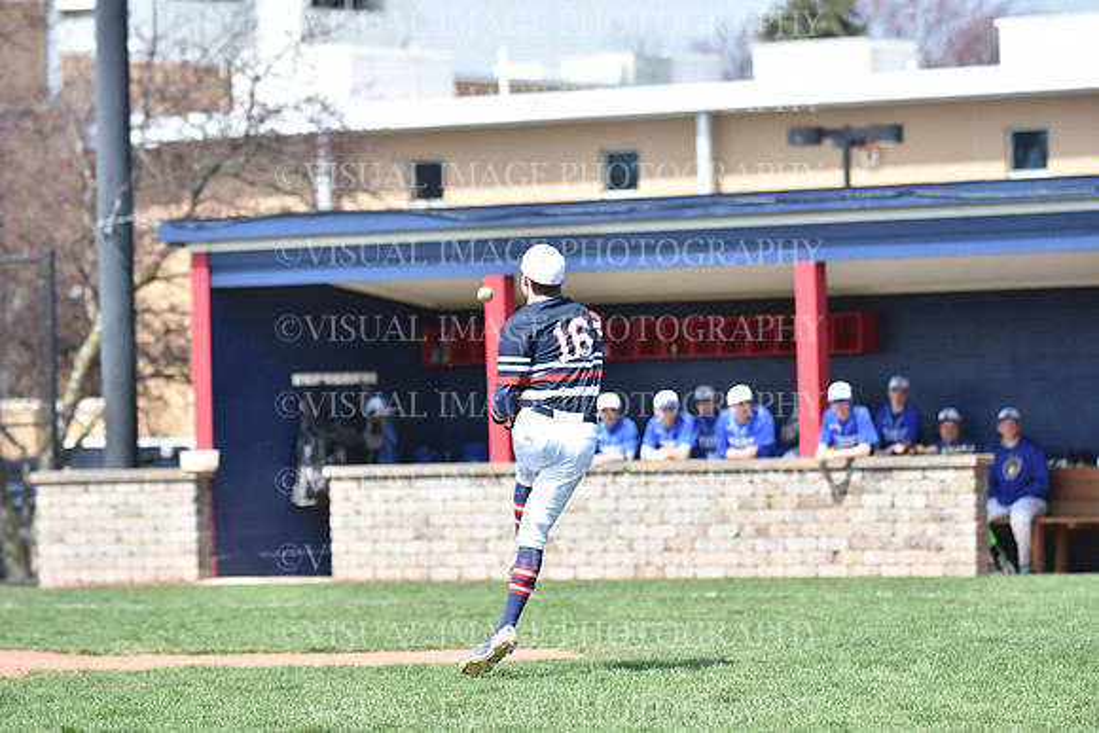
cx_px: 550
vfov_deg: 7.6
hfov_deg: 11.4
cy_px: 366
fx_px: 5496
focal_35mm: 180
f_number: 2.8
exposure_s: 1/3200
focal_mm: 120
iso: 400
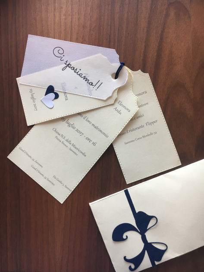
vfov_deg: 61.7
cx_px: 102
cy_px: 136
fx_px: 228
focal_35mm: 29
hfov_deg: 48.2
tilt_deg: -84.9
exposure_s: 1/33
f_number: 2.2
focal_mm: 4.15
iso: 80
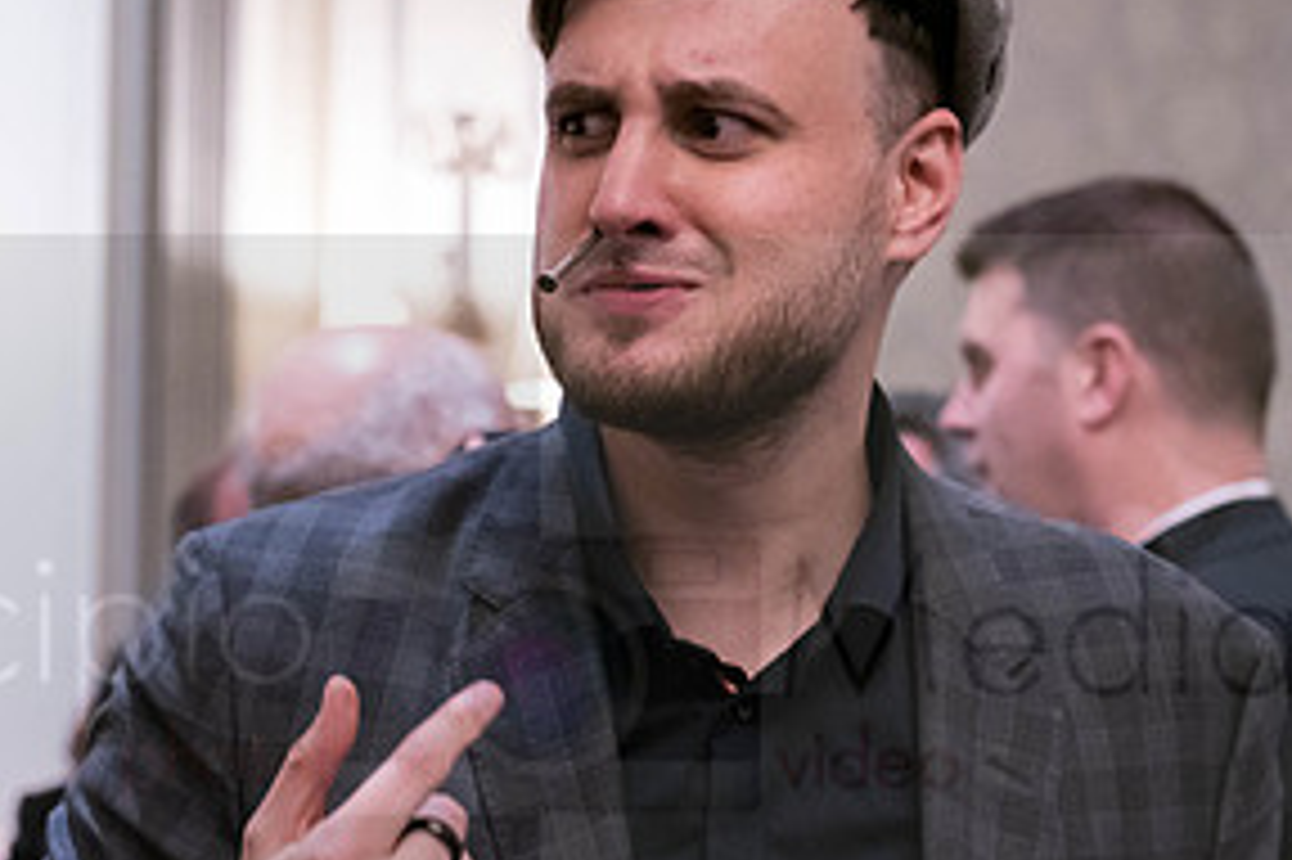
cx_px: 474
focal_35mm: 104
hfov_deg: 19.6
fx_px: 3730
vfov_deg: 13.1
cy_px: 733
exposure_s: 1/100
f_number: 3.2
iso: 5000
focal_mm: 47
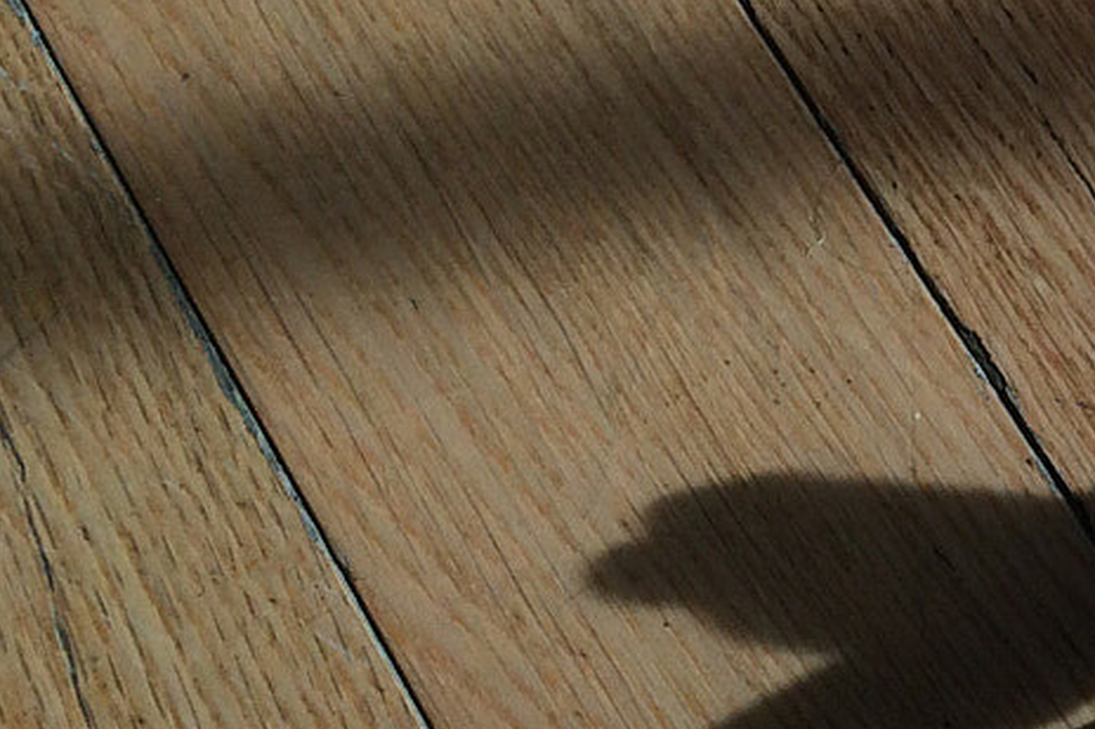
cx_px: 1770
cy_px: 484
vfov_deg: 13.1
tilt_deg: -65.2
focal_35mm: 104
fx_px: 3162
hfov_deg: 17.2
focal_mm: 4.15
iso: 50
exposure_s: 1/120
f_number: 2.2
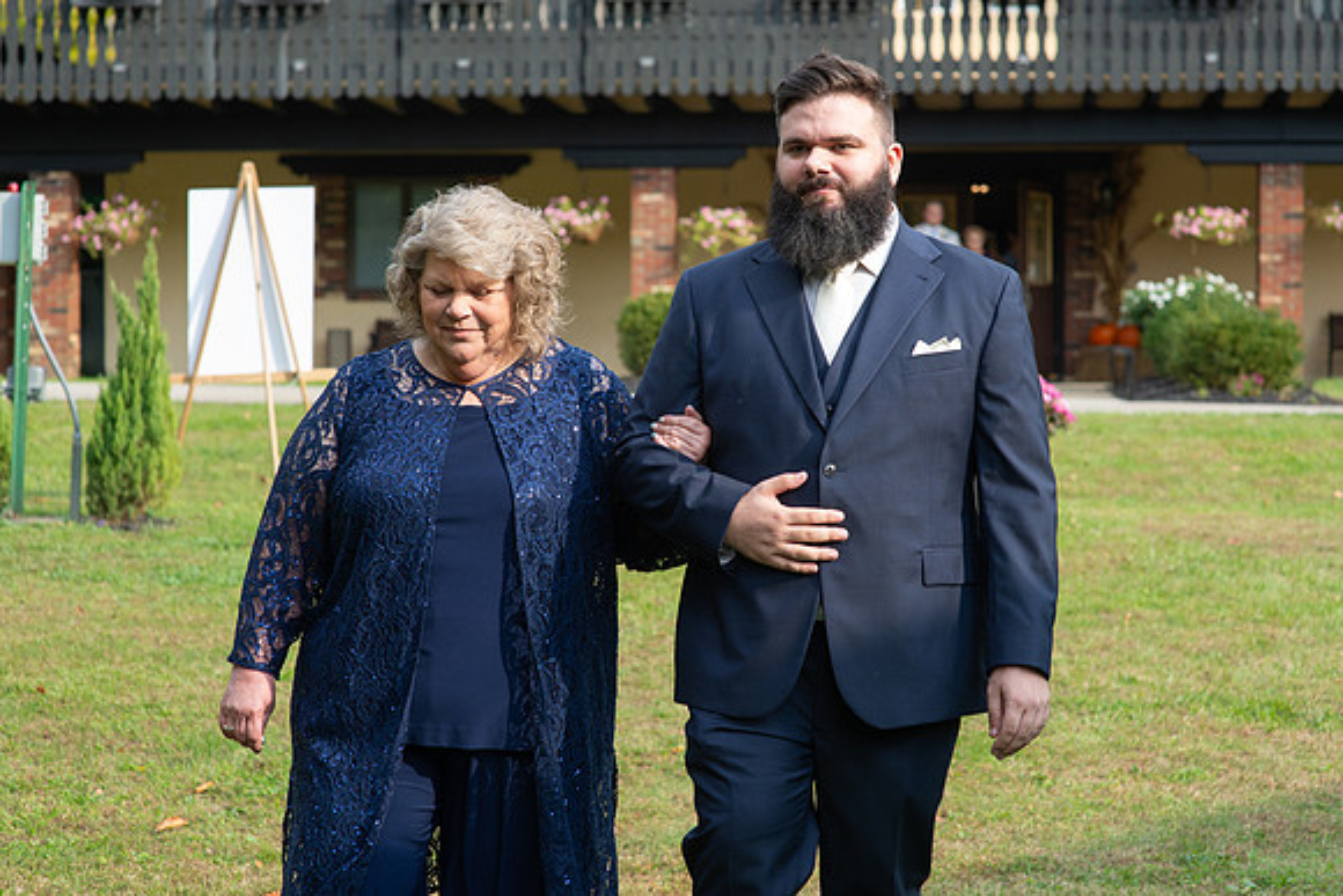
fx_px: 3430
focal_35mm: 92
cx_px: 708
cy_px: 447
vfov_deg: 14.9
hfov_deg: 22.2
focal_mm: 85
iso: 640
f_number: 5.6
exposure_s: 1/640
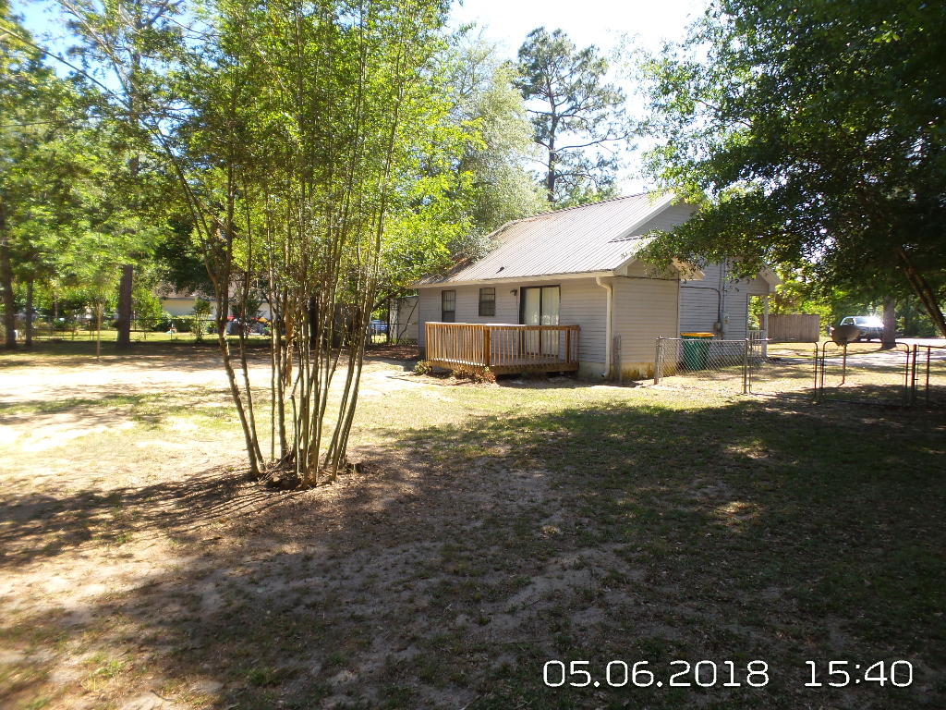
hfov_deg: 73.9
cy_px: 355
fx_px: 629
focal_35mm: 23
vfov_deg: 58.9
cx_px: 473
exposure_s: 1/250
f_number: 3.5
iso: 100
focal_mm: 4.1
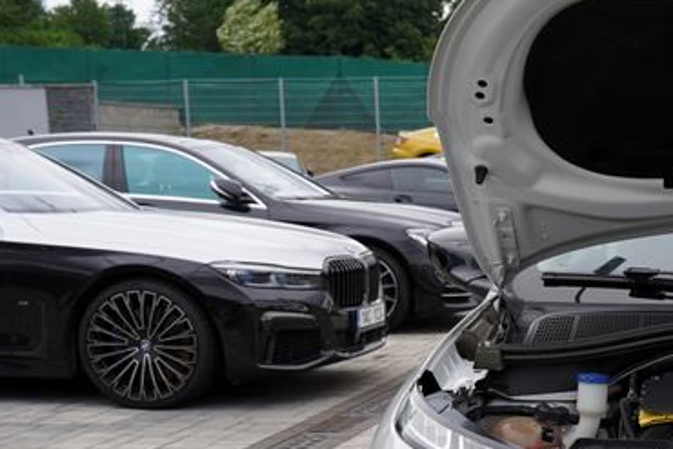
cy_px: 438
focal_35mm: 83
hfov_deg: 22.1
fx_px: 1552
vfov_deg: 16.2
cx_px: 857
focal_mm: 30
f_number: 6.3
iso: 100
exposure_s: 1/160
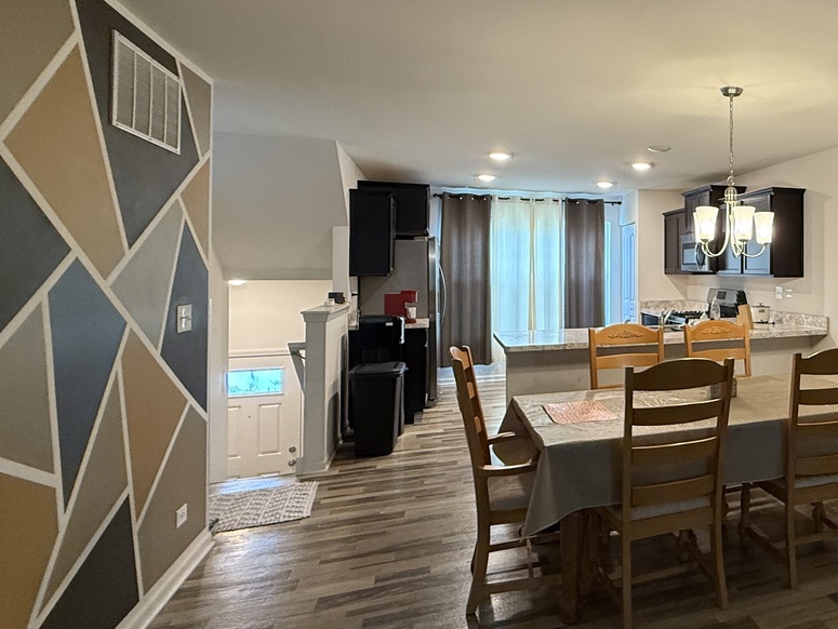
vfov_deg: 52.9
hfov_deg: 59.1
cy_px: 264
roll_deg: -0.5
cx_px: 727
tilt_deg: +0.5
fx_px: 630
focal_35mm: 26
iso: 250
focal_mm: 2.22
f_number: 2.2
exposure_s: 1/60
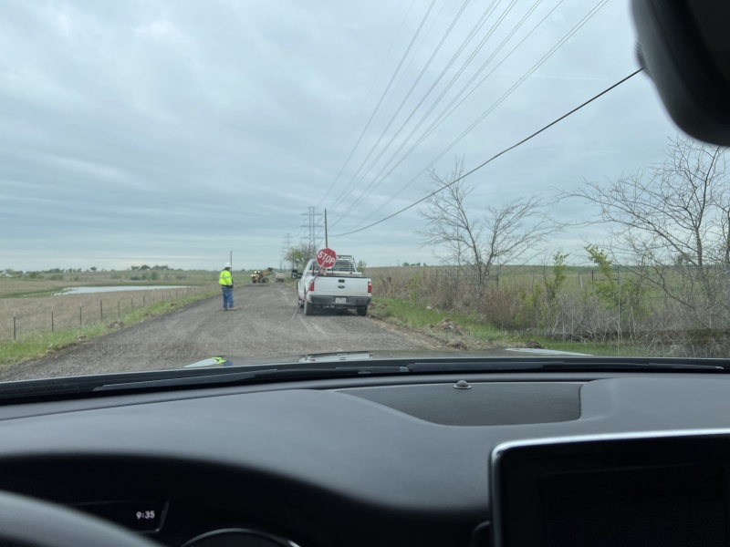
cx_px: 365
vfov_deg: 53.1
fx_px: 548
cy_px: 274
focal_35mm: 26
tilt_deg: +0.1
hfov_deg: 67.3
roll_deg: +0.5
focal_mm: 5.7
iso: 50
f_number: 1.5
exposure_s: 1/1112
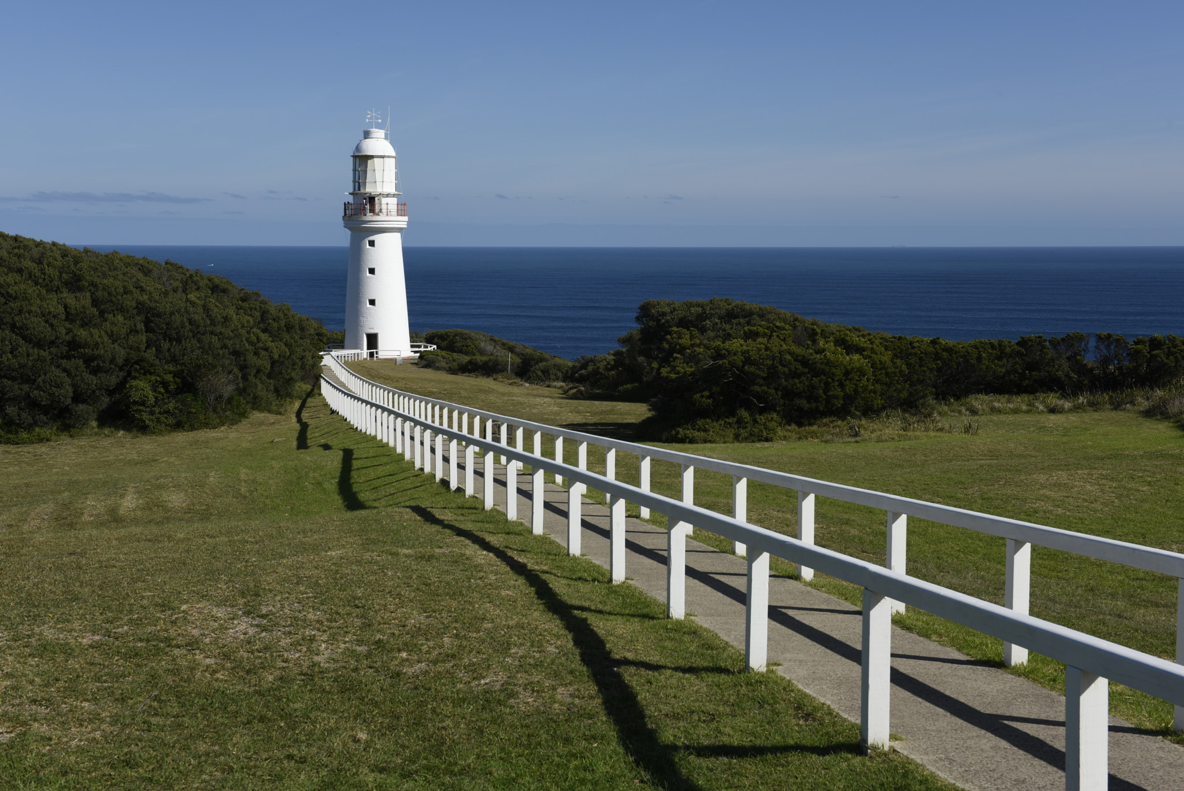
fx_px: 1579
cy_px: 396
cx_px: 592
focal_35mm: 48
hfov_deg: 41.1
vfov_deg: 28.1
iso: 64
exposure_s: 1/160
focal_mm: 48
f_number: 11
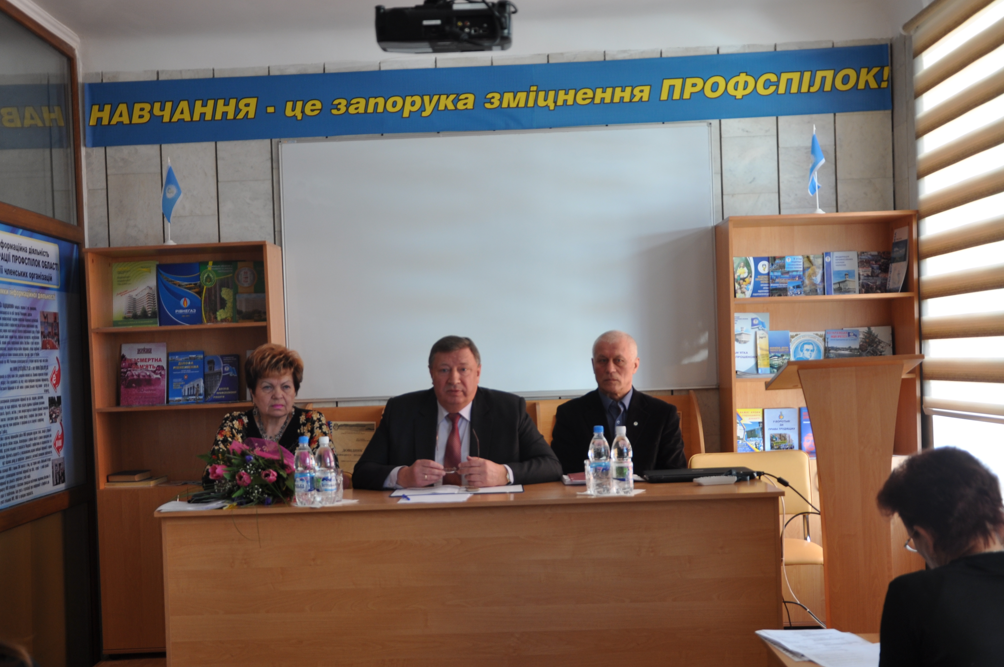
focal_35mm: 48
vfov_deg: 28.0
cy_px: 374
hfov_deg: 41.2
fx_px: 1337
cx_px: 481
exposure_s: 1/15
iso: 200
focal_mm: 26
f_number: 4
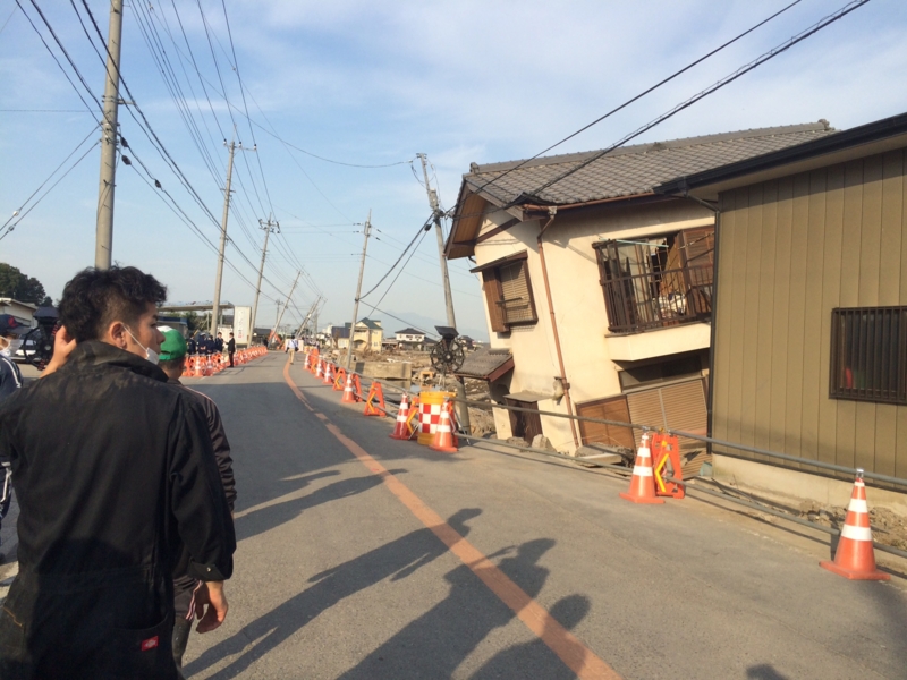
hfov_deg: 61.7
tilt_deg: -2.1
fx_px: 760
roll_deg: +1.2
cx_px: 454
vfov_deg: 48.2
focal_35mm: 29
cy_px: 340
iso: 32
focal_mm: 4.15
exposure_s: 1/1642
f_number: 2.2
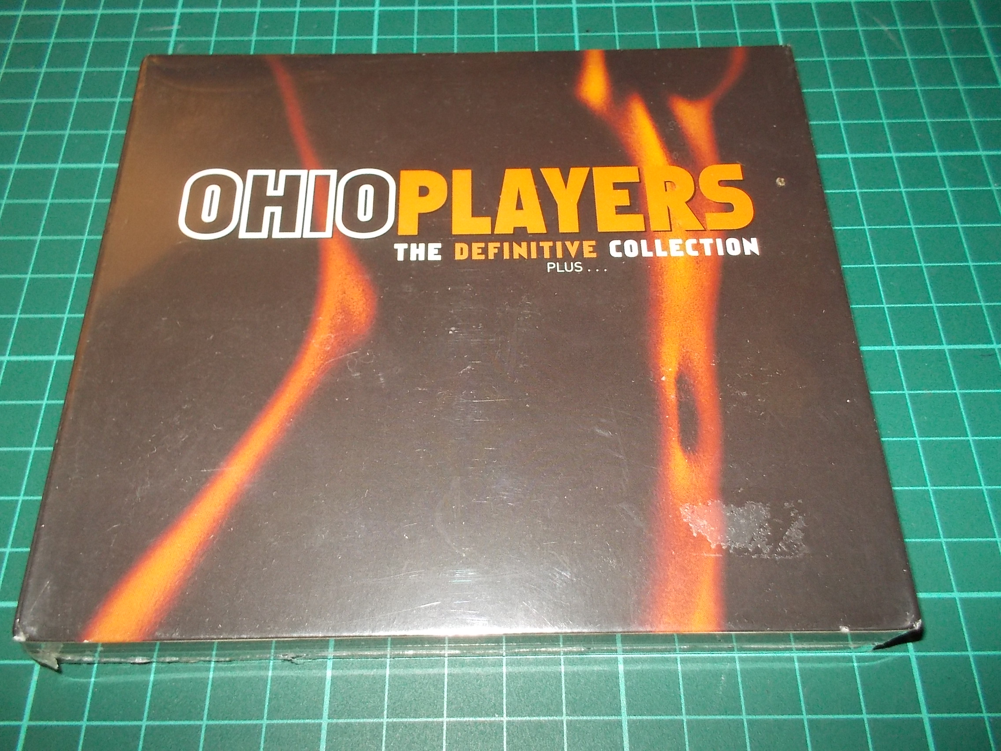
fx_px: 839
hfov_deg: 61.7
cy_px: 376
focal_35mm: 29
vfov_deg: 48.2
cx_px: 500
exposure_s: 1/30
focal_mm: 4.1
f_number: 3.3
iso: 200
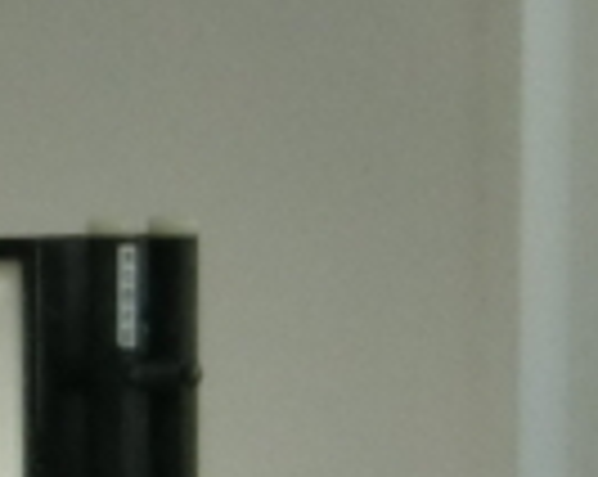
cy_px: 968
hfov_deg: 4.3
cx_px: -256
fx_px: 7988
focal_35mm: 452
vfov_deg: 3.4
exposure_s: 1/125
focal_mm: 10.7
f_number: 5
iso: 400
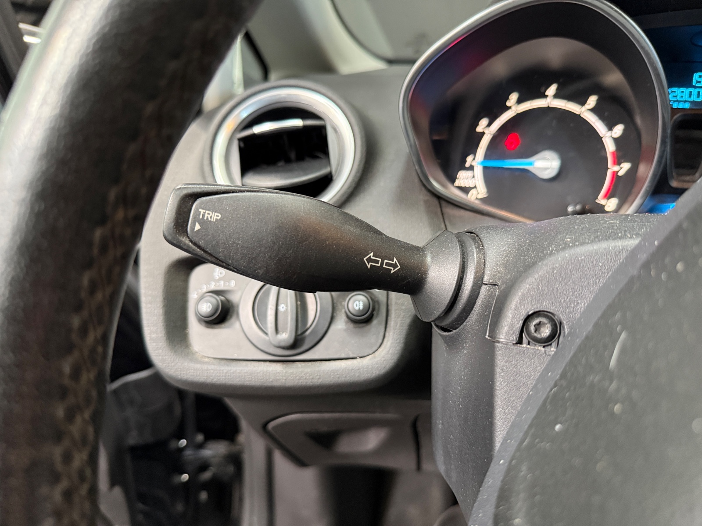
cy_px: 263
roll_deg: +0.0
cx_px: 351
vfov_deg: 56.8
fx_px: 487
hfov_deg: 71.6
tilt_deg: -21.1
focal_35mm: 24
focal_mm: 6.76
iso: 800
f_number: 1.78
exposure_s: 1/50
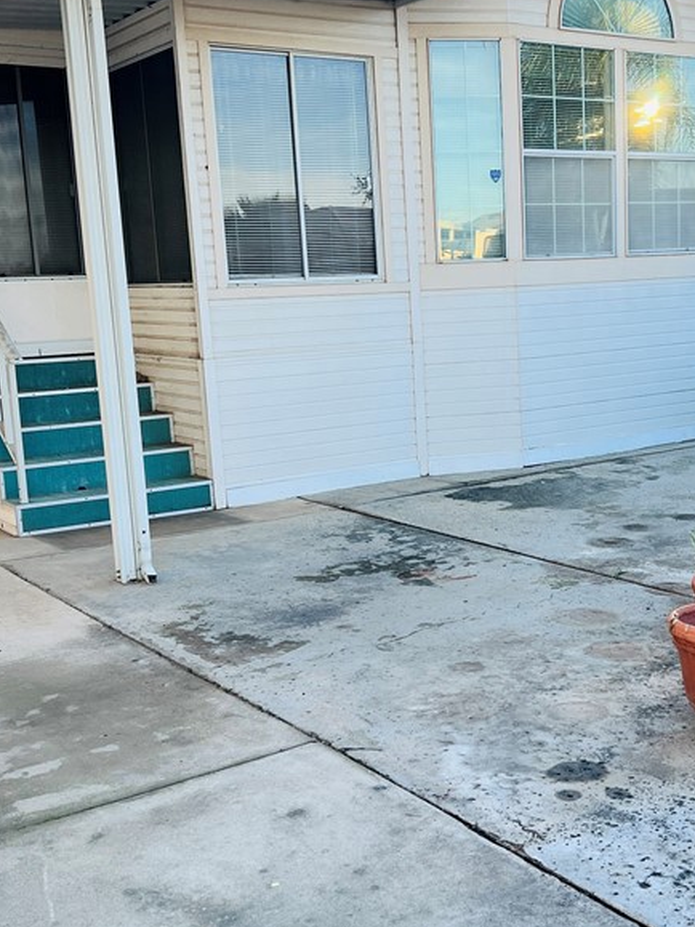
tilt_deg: -8.2
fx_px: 1232
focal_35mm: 46
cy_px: 488
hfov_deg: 31.2
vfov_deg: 41.2
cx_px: 480
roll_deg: +2.7
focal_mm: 5.7
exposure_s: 1/674
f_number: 1.5
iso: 50
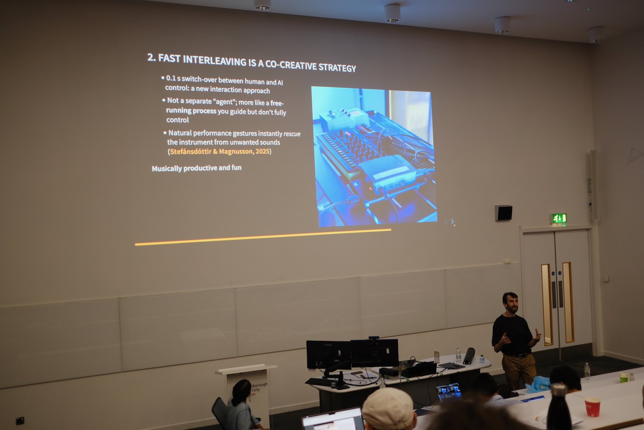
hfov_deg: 54.4
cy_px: 215
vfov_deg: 37.9
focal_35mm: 35
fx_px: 626
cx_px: 322
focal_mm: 23
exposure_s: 1/25
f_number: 2
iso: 320
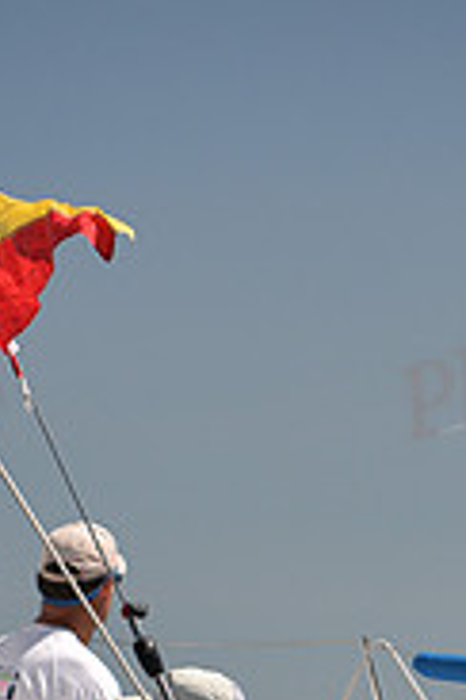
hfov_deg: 3.2
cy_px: 949
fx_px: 8310
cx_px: 204
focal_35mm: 428
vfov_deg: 4.8
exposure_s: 1/1600
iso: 250
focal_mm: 135
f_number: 4.5
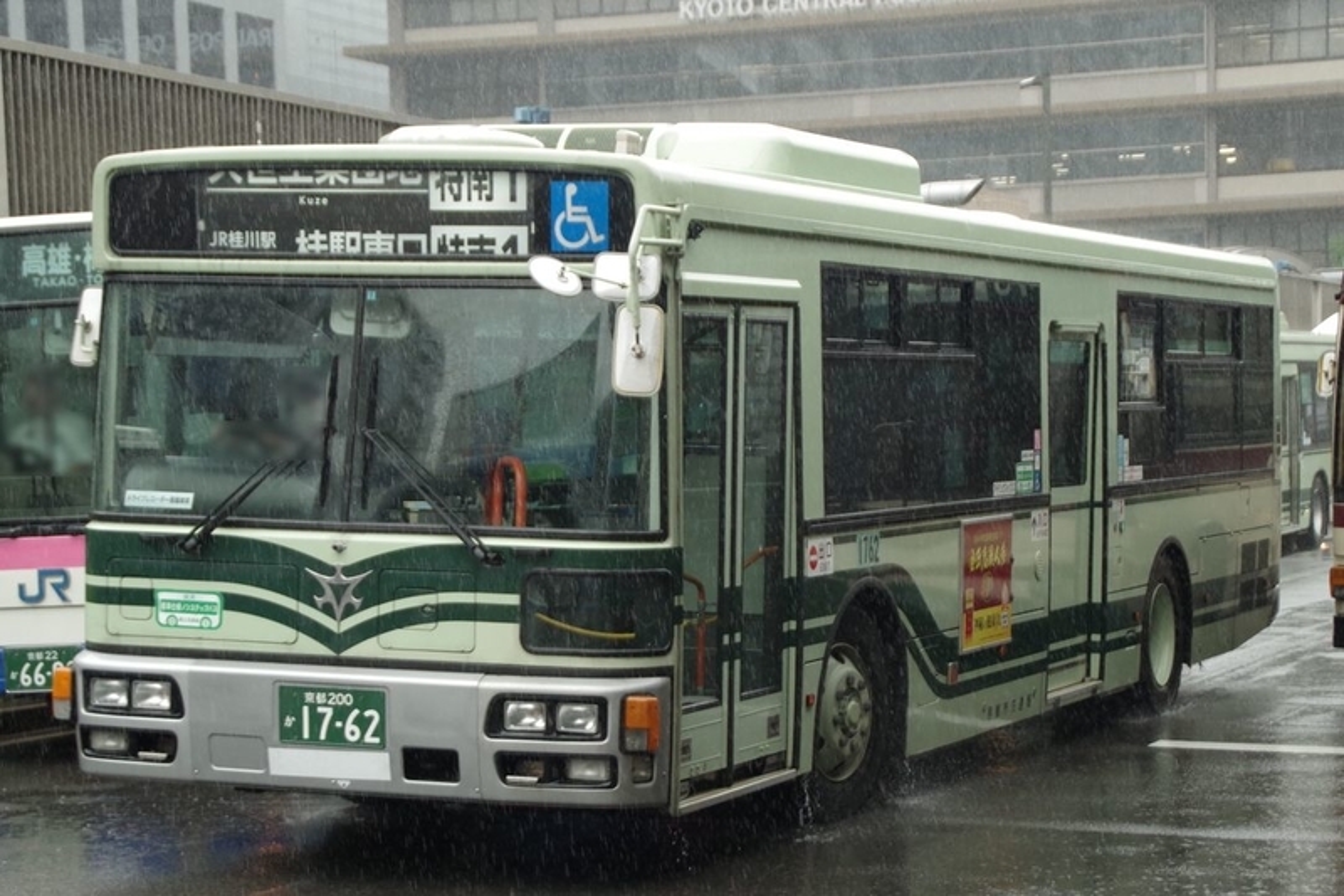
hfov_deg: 28.1
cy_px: 448
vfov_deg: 18.9
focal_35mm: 72
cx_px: 672
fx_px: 2687
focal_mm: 48
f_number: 4.5
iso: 800
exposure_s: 1/320
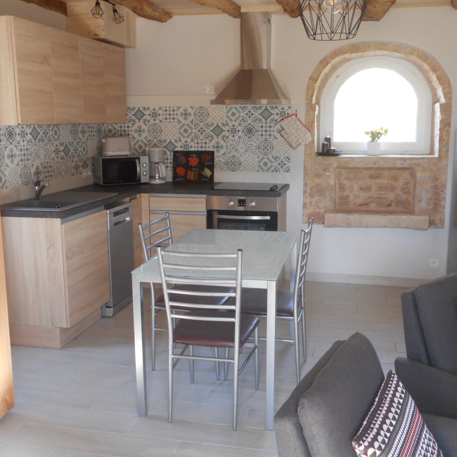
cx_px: 242
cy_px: 217
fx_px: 538
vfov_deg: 46.0
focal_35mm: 36
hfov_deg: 46.0
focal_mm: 5.2
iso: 280
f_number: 4
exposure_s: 1/30
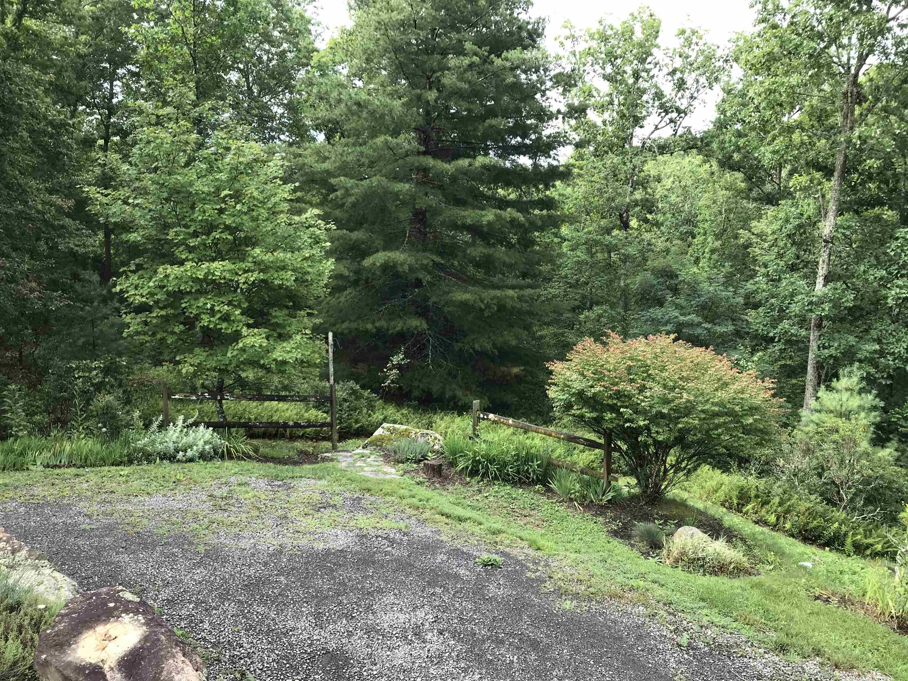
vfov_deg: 49.7
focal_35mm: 28
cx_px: 454
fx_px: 734
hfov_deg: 63.4
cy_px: 340
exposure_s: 1/255
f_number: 1.8
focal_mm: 3.99
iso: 20
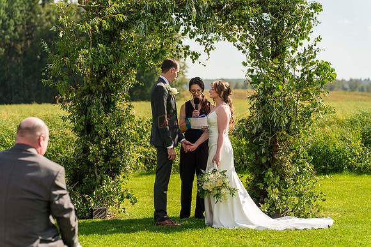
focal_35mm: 113
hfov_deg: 18.1
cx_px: 186
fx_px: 1165
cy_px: 124
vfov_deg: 12.1
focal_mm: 113
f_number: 4.5
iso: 400
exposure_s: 1/2000
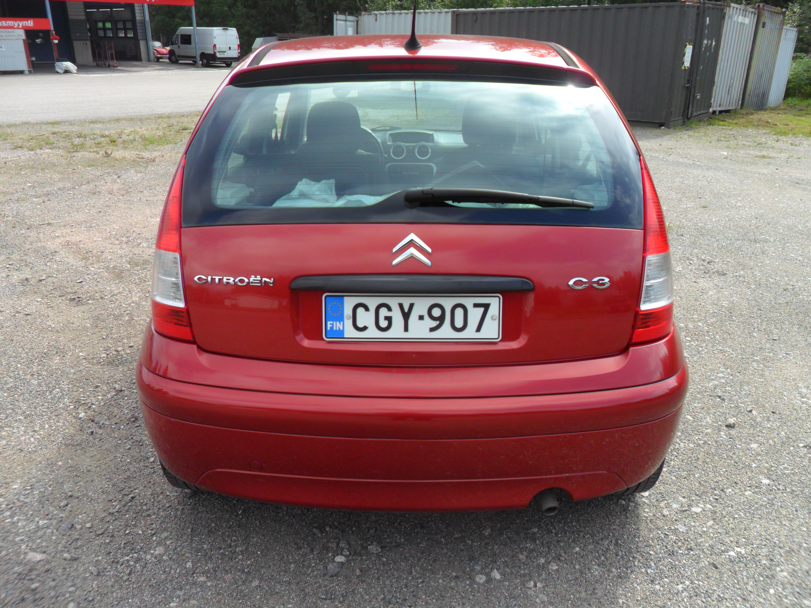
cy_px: 304
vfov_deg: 51.4
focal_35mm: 27
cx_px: 406
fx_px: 633
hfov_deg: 65.3
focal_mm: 4.9
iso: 80
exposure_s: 1/750
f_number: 3.5
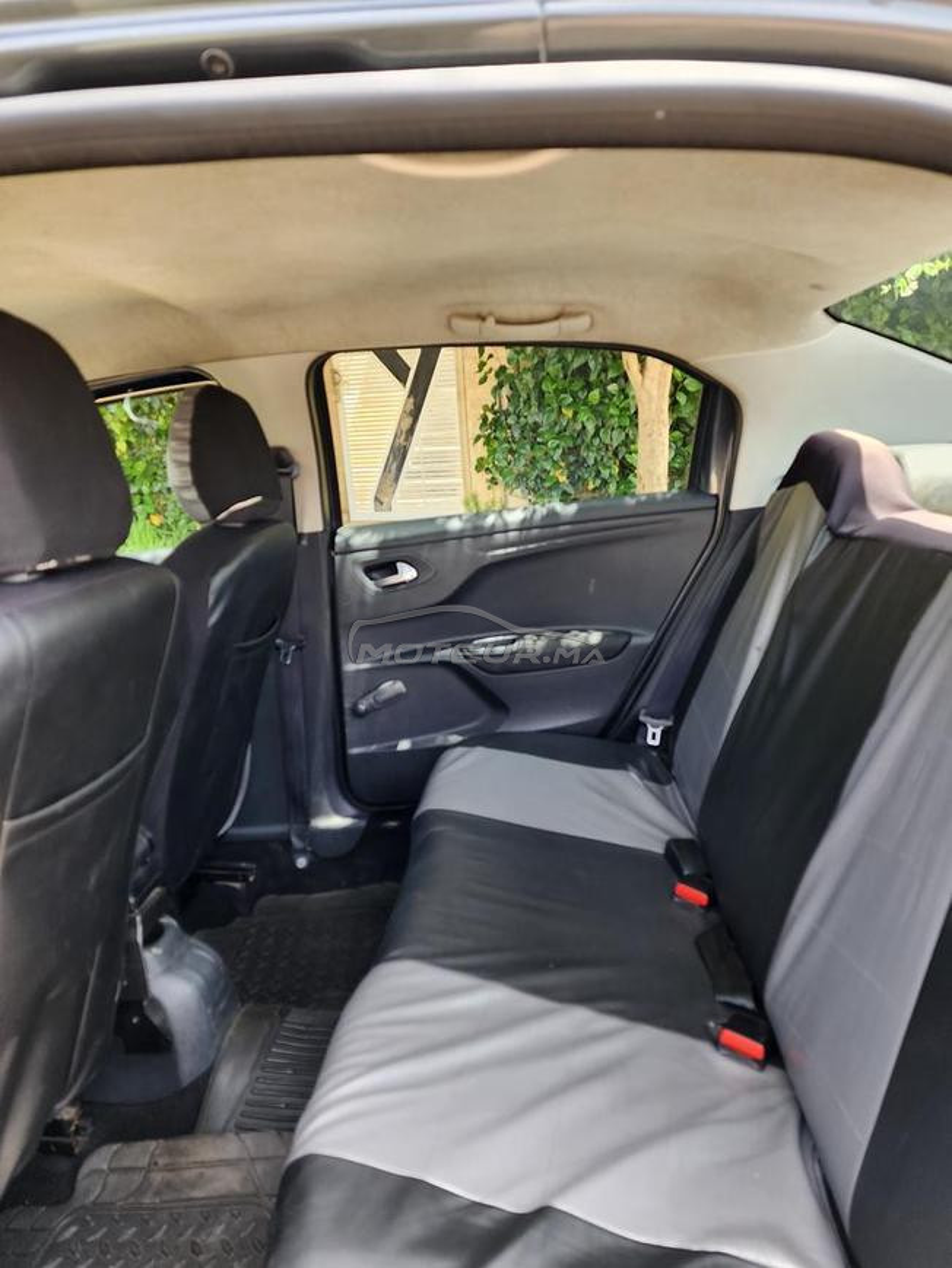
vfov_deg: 73.9
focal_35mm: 23
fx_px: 843
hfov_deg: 58.9
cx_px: 476
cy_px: 634
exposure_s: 1/180
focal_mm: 6.4
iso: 100
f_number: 1.8
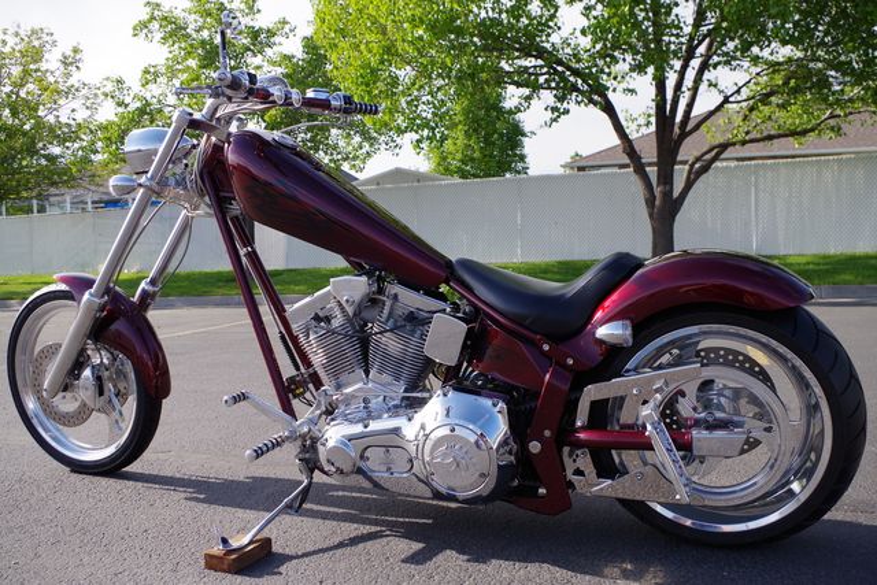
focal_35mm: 30
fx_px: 731
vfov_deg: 43.6
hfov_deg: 61.9
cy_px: 292
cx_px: 438
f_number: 7.1
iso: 200
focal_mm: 20
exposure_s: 1/250
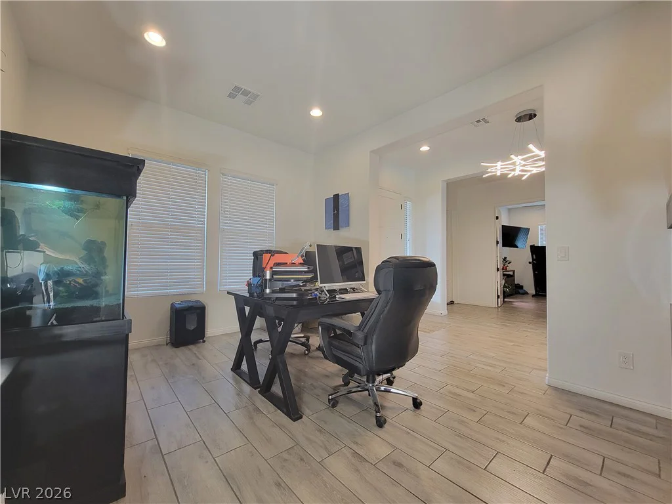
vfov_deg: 89.9
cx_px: 336
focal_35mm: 13
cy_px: 252
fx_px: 252
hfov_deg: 106.2
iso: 200
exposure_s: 1/60
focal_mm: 2.2
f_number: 2.2
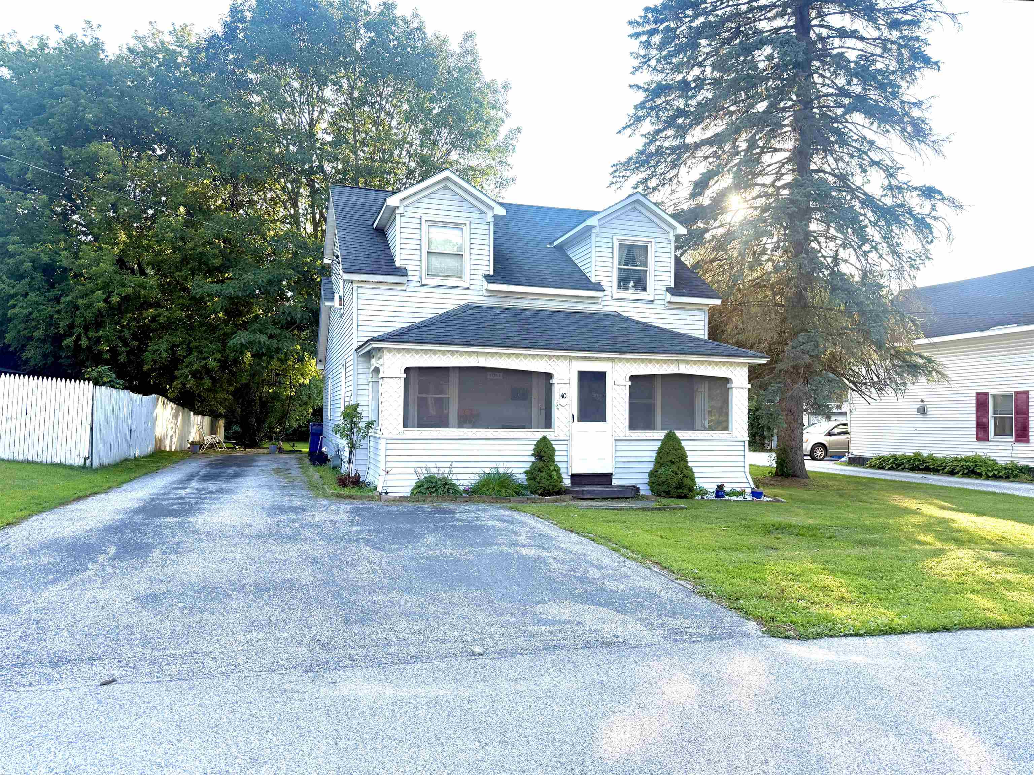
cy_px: 388
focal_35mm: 24
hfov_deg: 71.6
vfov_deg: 56.8
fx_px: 717
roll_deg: +0.4
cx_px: 517
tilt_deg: +2.0
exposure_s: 1/1250
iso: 100
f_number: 1.78
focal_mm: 6.76
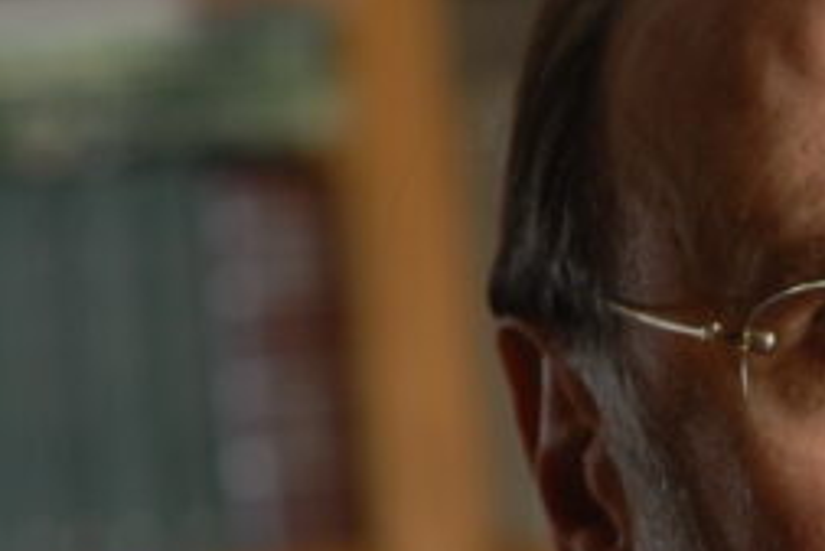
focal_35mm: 517
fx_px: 11855
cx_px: 1562
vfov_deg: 2.7
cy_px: 667
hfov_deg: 3.9
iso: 100
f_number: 4
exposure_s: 1/250
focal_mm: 85
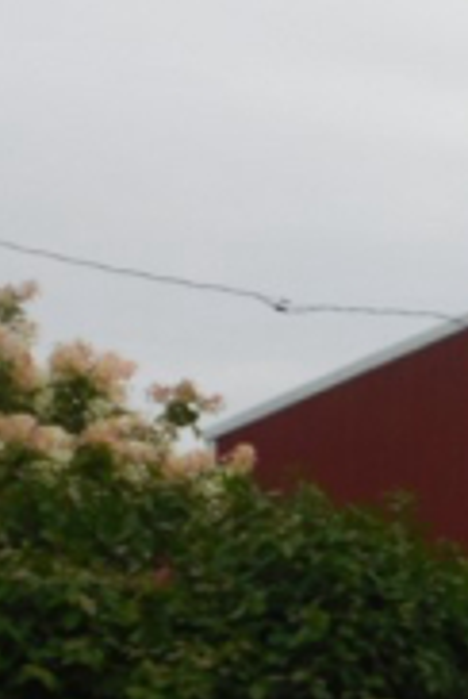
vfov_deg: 14.9
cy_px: 442
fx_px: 2661
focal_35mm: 137
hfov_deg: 9.8
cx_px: 623
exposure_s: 1/640
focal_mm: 6.3
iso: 125
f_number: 3.5
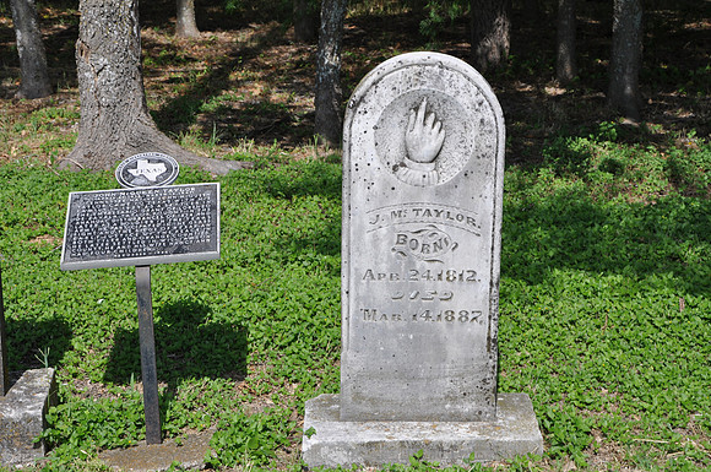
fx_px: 1479
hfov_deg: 27.0
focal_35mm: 75
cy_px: 236
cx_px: 356
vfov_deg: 18.1
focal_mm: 50
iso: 200
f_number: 10
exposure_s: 1/125
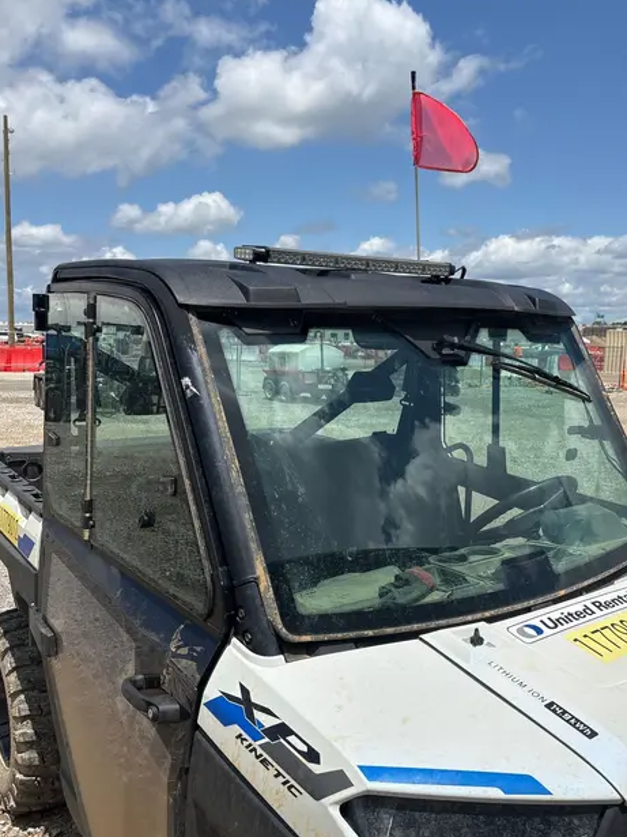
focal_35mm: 31
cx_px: 365
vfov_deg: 58.3
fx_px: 749
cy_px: 444
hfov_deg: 45.3
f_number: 1.6
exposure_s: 1/6329
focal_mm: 5.96
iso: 50
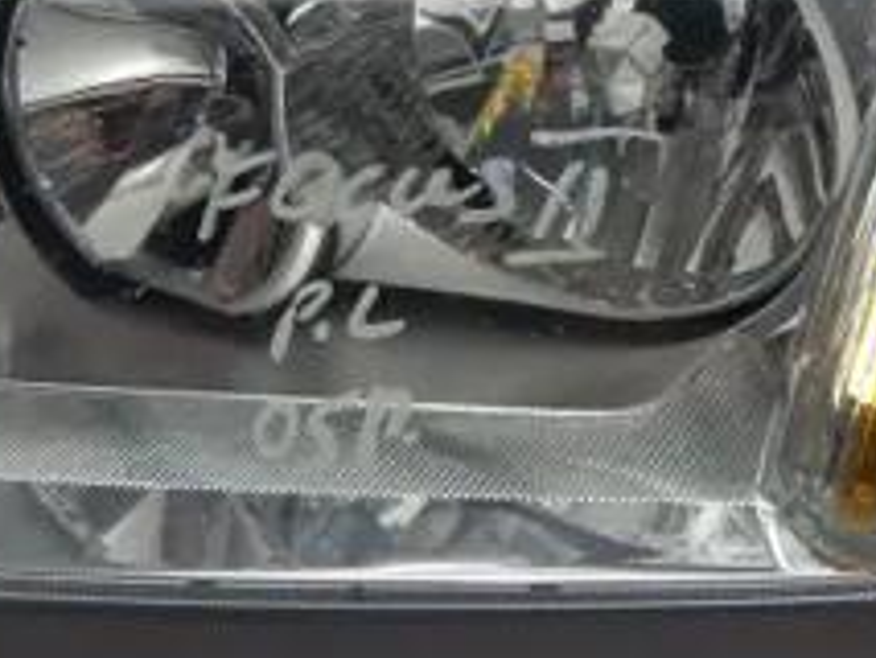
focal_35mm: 69
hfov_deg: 28.1
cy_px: -123
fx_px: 1747
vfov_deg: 20.1
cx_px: 333
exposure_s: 1/40
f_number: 3
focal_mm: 4
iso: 125
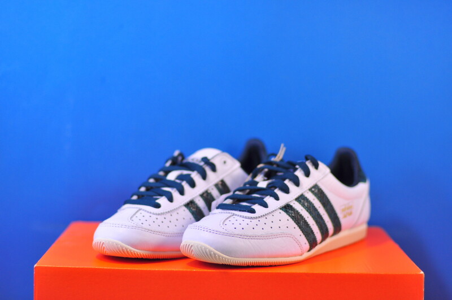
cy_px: 150
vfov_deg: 18.1
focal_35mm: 75
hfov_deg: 27.0
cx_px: 226
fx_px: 940
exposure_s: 1/320
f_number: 2
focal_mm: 50
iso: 250
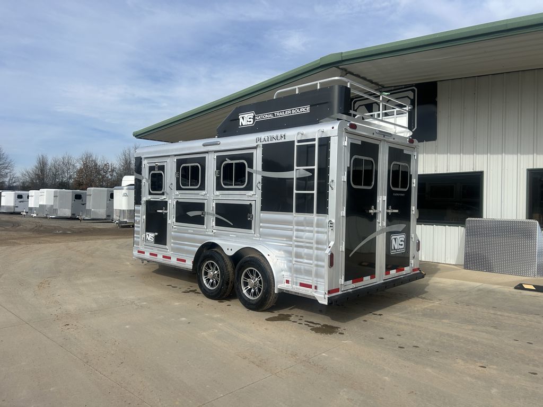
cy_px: 204
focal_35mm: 26
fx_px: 408
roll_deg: +0.3
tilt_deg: +1.6
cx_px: 272
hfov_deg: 67.3
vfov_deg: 53.1
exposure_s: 1/5076
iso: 50
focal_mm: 5.7
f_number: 1.5
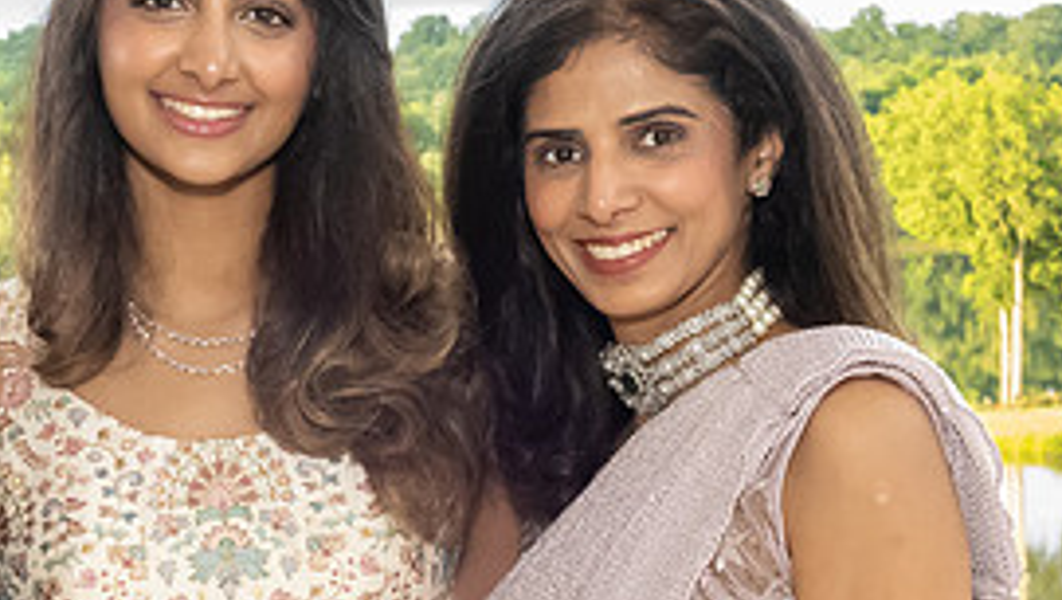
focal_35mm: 117
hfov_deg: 18.2
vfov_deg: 10.4
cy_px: 485
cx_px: 339
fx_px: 3298
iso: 5600
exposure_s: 1/250
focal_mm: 28
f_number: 8
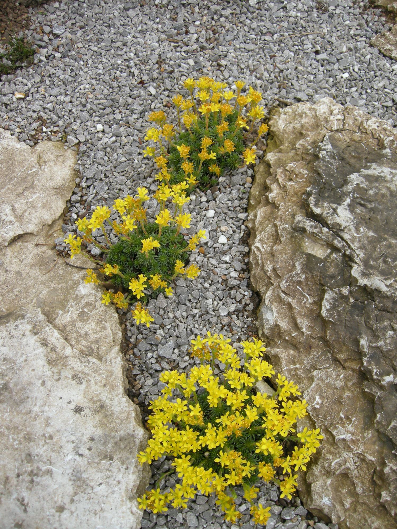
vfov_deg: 52.6
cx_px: 198
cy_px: 264
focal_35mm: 35
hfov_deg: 40.7
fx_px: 535
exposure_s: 1/115
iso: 64
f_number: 3.8
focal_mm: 7.5
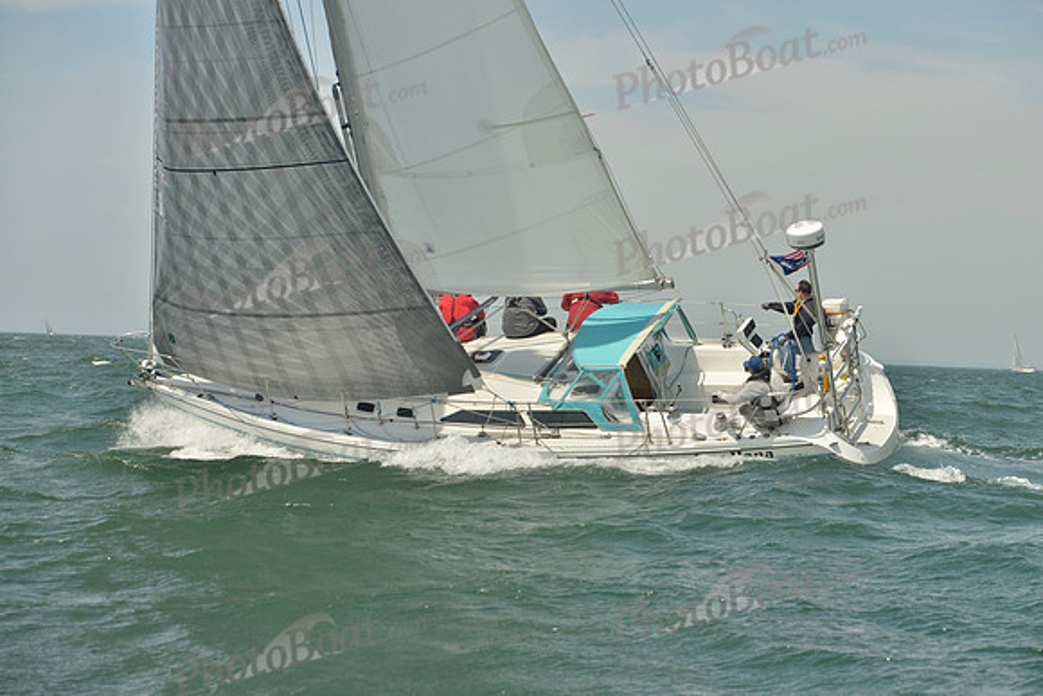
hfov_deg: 28.8
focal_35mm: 70
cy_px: 348
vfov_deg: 19.5
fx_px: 2028
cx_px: 522
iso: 200
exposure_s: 1/1250
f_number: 7.1
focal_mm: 70
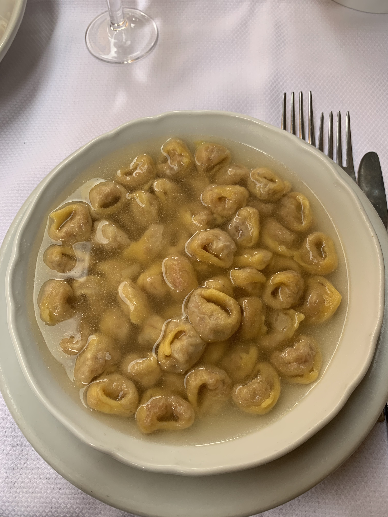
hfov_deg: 53.1
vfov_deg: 67.3
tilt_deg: -71.3
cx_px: 194
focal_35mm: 26
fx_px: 389
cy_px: 258
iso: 50
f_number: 1.8
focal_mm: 4.25
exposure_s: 1/121
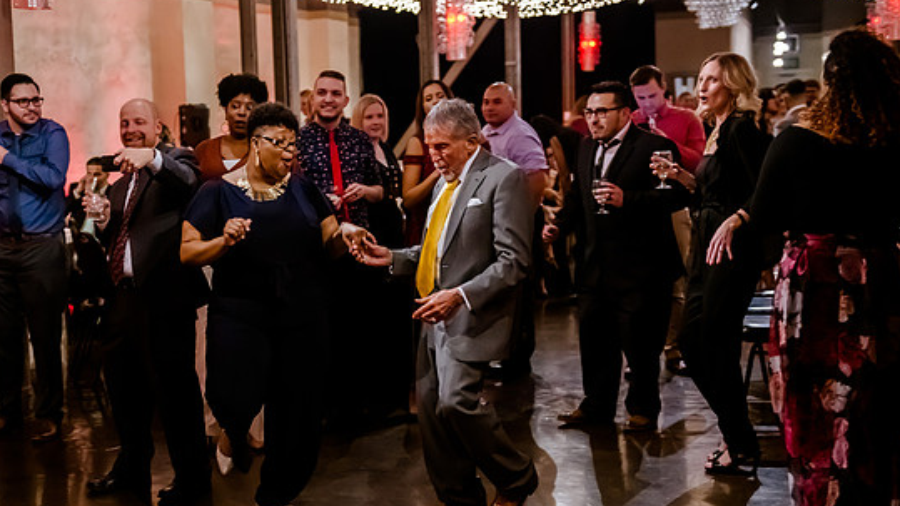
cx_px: 312
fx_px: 1456
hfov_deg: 34.1
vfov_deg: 19.7
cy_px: 281
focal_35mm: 61
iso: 5000
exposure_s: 1/160
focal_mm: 42
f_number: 2.8
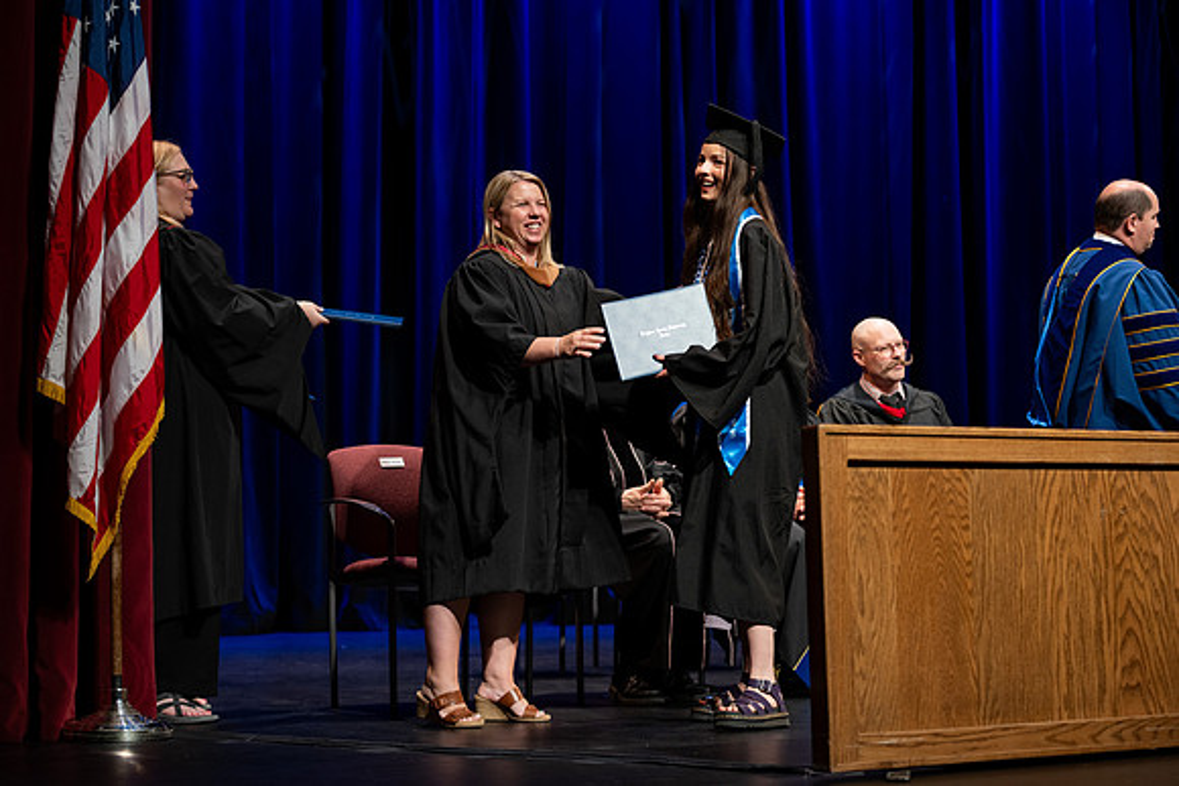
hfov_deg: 28.8
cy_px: 393
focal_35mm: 70
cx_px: 590
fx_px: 2293
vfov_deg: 19.5
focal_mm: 70
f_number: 2.8
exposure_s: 1/250
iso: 500
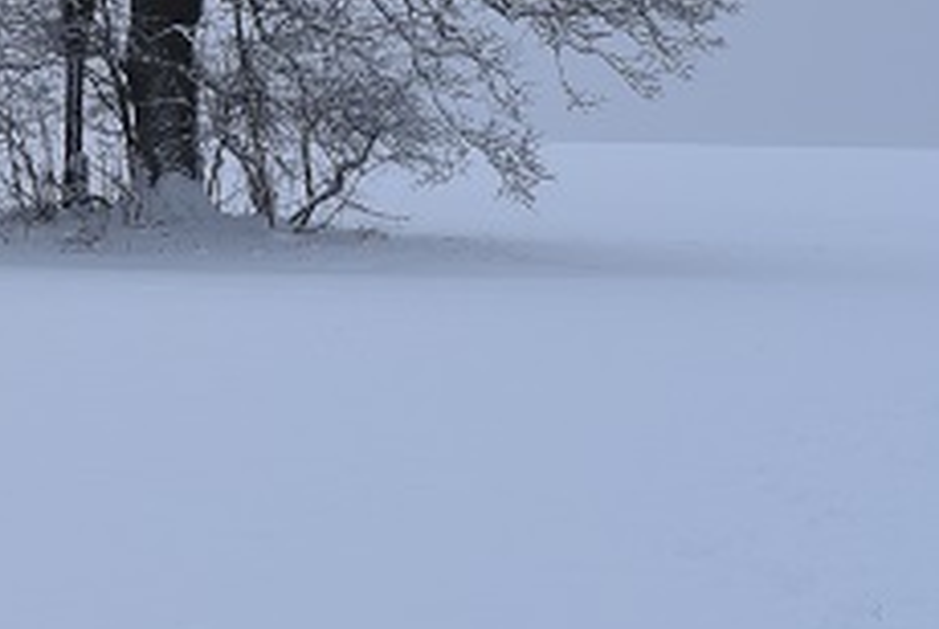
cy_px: -435
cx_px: -494
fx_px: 7939
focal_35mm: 304
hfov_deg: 6.7
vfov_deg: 4.5
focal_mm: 70
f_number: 11
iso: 100
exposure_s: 1/40
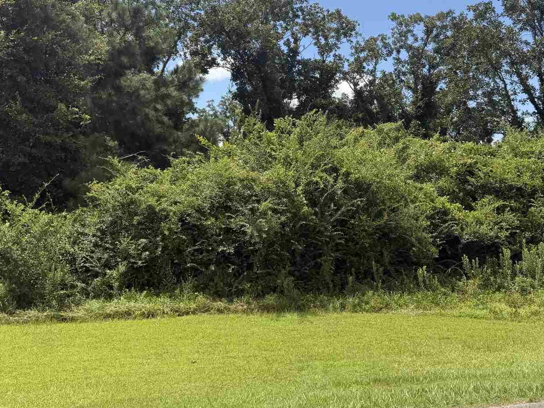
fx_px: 629
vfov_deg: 35.6
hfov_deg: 46.8
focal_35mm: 40
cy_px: 135
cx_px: 280
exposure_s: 1/3953
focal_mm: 6.76
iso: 80
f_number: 1.78
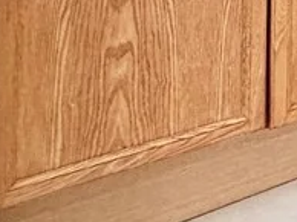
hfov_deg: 16.1
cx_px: 669
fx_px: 634
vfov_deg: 16.8
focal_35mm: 74
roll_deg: -0.9
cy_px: -165
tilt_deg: -0.7
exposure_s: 1/120
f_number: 2.2
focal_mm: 2.22
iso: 125
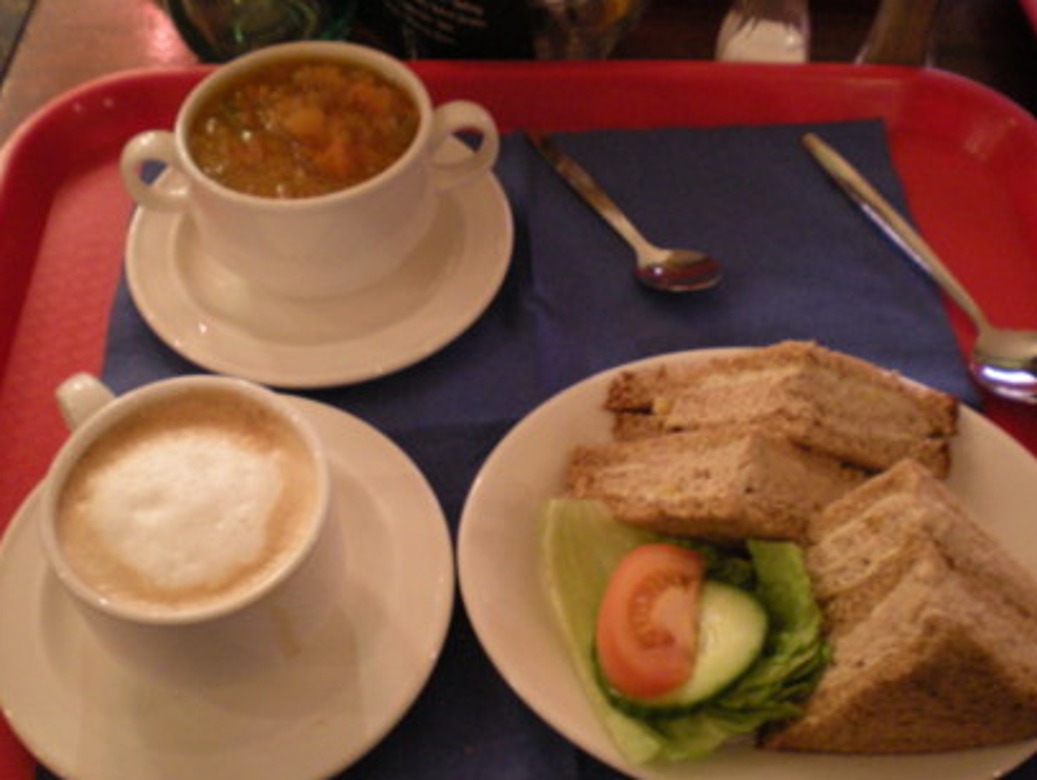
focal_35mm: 42
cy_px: 400
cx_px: 507
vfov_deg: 34.4
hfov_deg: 44.8
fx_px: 1259
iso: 400
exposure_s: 1/5.3
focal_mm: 6.3
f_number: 3.1
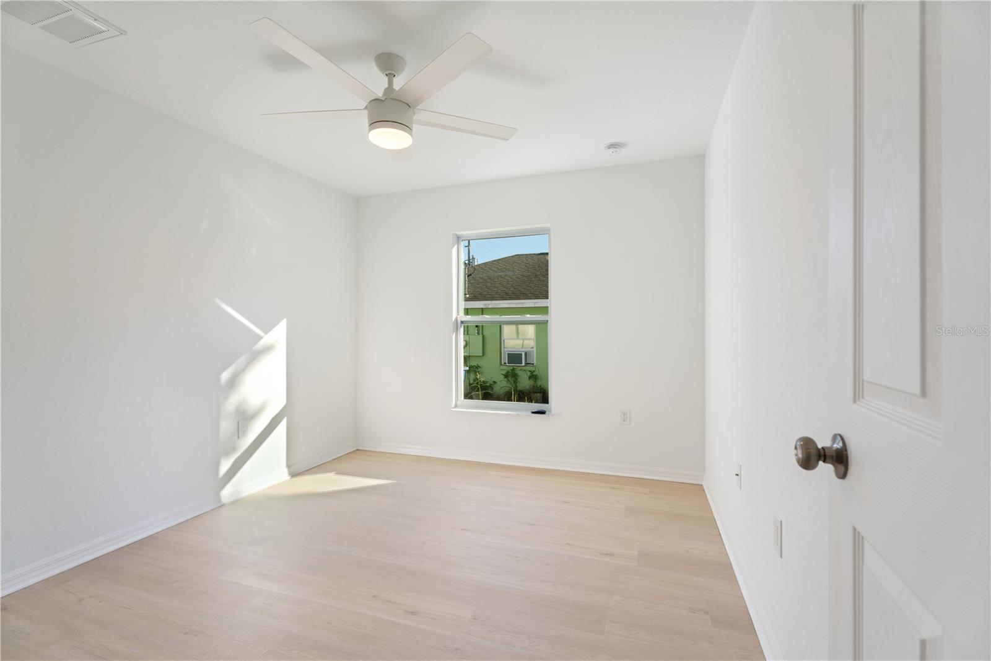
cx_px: 496
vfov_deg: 73.7
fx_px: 440
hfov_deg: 96.7
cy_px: 330
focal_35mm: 16
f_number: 6.7
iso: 125
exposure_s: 1/30
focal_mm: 16
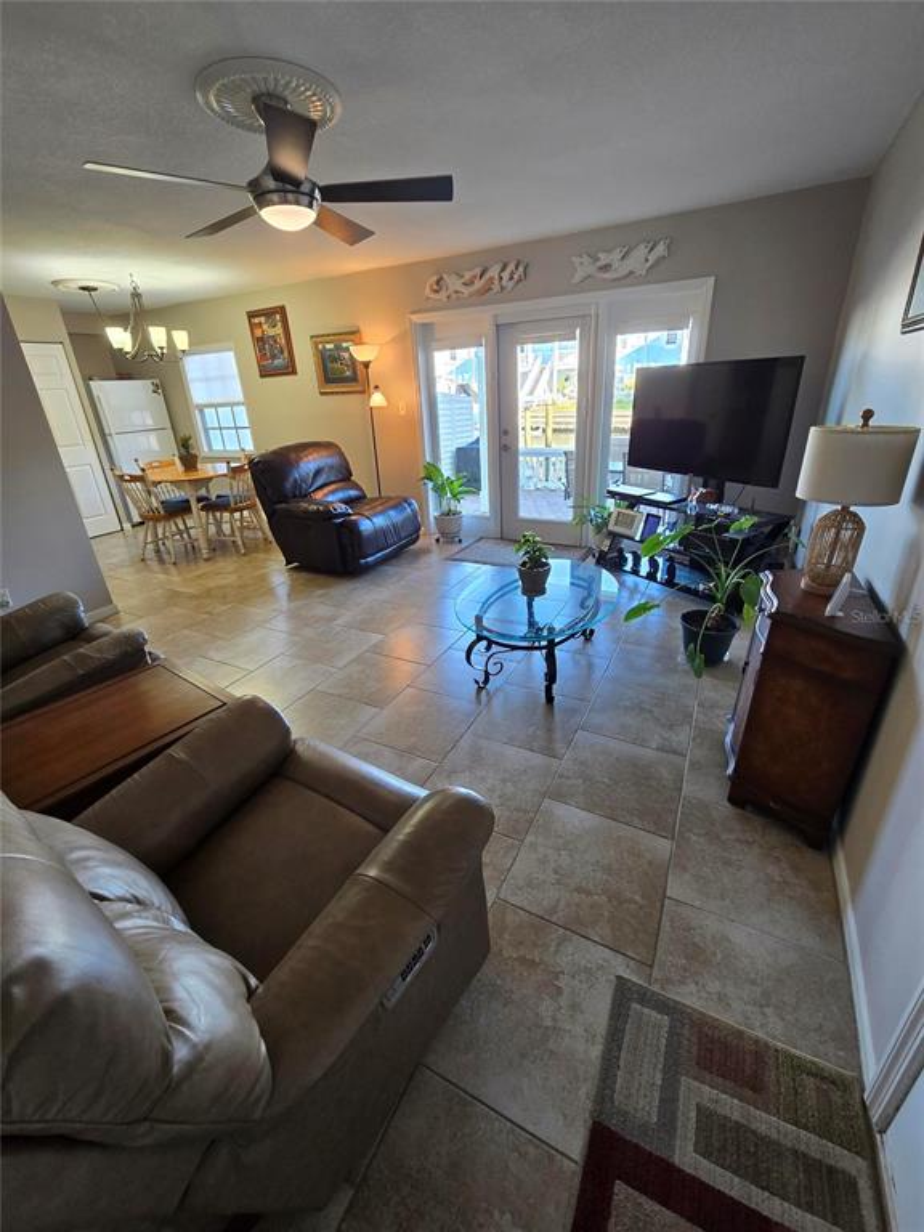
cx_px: 462
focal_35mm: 13
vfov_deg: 106.2
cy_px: 616
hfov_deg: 89.9
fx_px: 463
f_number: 2.2
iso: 160
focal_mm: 2.2
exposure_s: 1/60
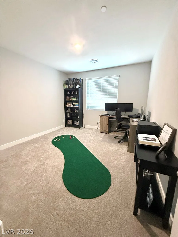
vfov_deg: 102.1
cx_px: 89
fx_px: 96
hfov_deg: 85.7
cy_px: 118
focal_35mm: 14
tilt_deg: -8.7
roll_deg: +0.5
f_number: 2.2
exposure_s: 1/60
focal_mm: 2.22
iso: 500
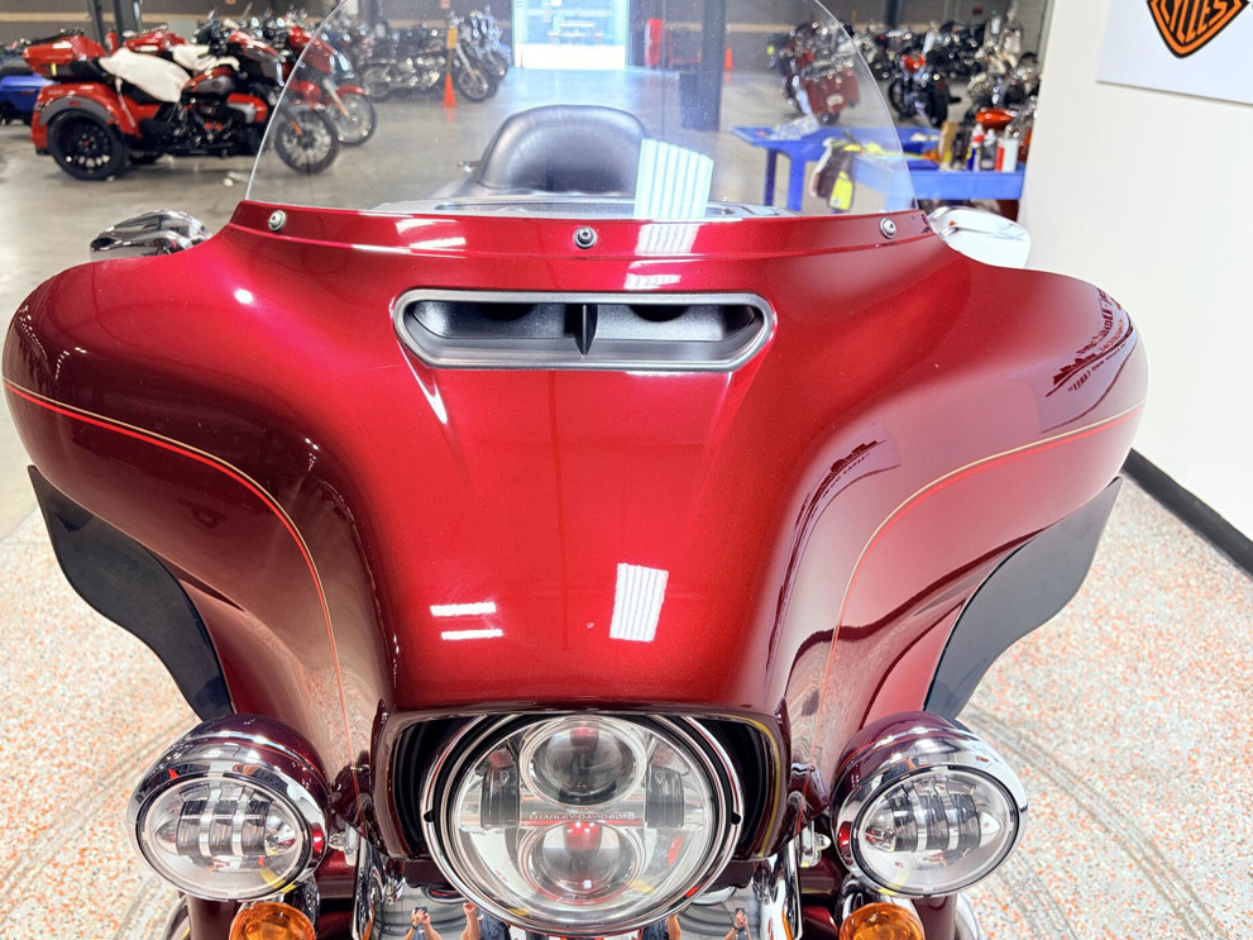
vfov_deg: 49.7
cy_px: 447
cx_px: 596
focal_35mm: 28
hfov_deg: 63.4
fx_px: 1013
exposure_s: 1/120
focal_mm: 5.96
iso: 125
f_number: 1.6
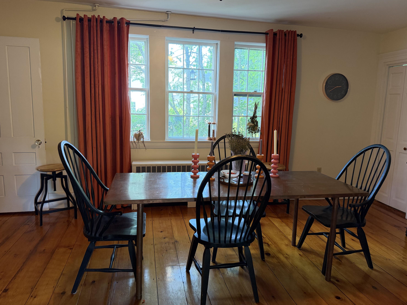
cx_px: 209
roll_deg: -1.1
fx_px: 294
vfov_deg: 54.9
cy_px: 147
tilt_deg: -8.7
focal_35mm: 25
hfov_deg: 69.4
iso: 320
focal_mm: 6.76
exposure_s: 1/60
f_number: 1.78
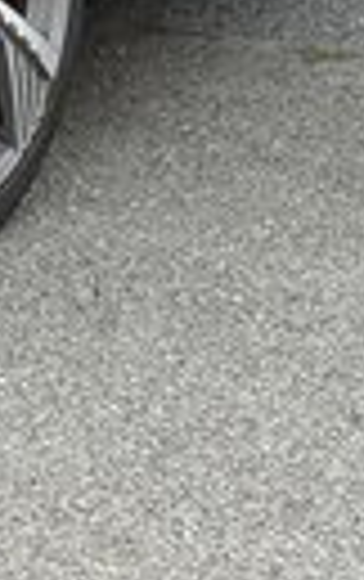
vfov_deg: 10.6
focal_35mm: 192
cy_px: -211
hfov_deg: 6.7
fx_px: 3037
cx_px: -319
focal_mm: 6.76
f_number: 1.78
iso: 80
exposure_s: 1/837
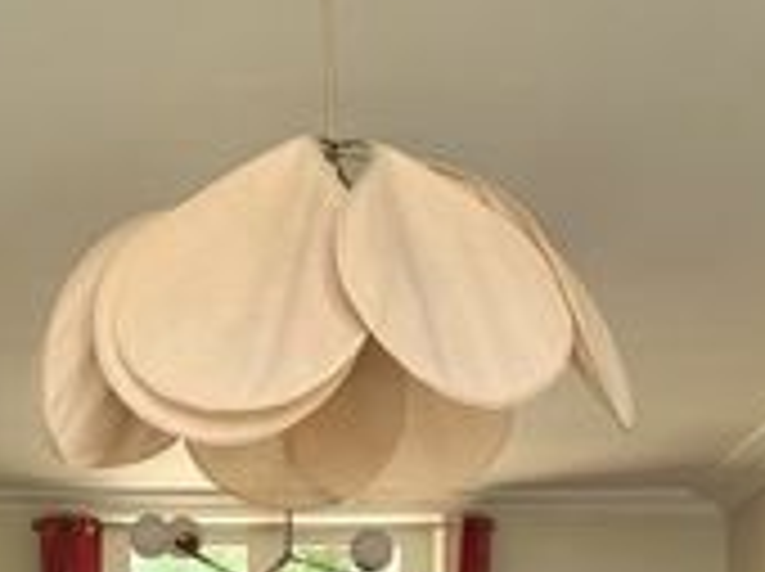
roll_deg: +1.5
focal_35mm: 108
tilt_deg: -1.3
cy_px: 896
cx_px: 322
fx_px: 2383
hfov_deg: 18.2
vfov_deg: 12.9
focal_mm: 5.7
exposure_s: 1/121
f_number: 1.5
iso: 50
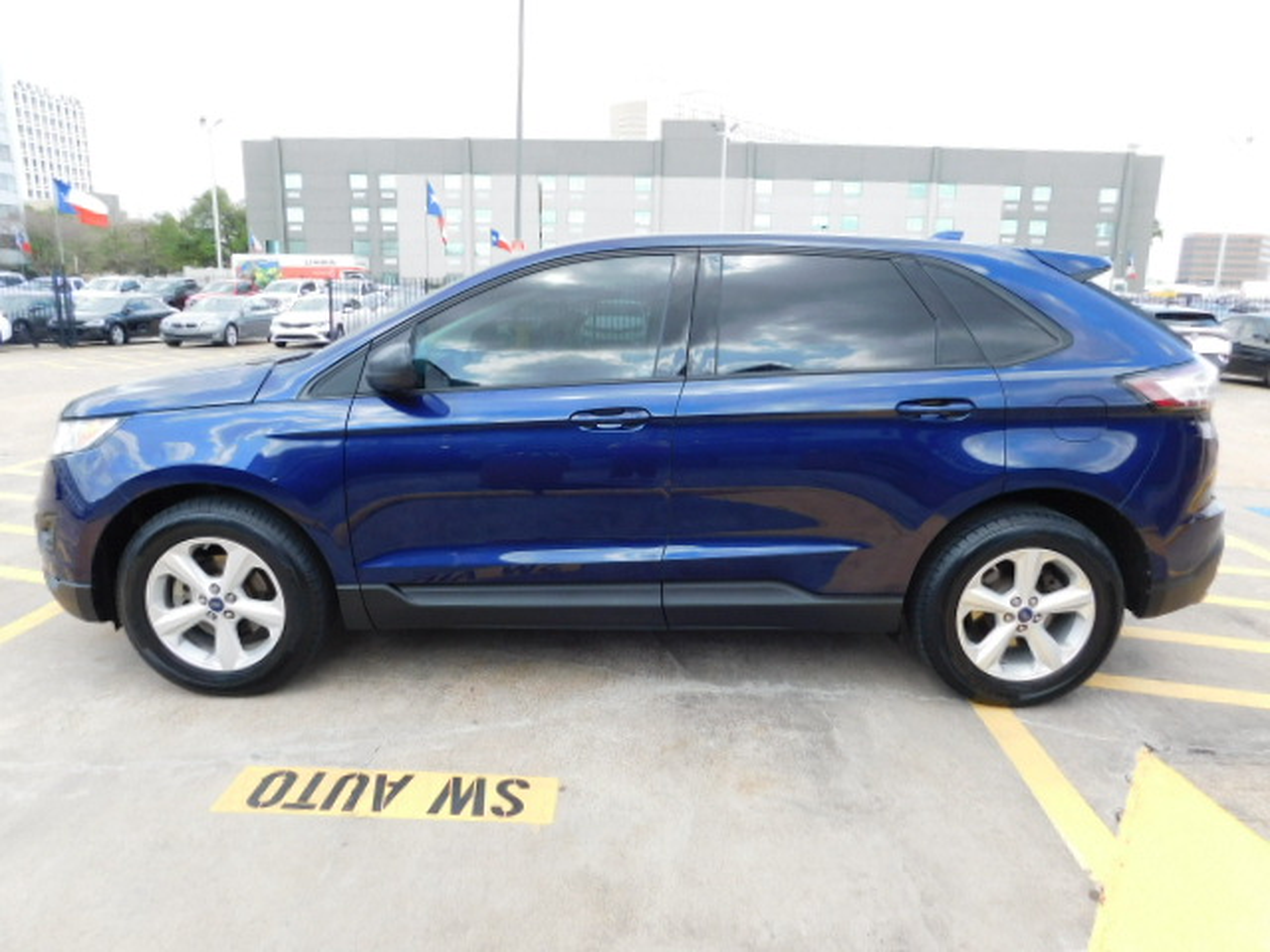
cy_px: 476
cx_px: 635
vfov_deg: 58.9
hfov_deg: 73.9
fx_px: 844
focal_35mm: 23
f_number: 3
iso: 125
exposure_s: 1/400
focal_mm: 4
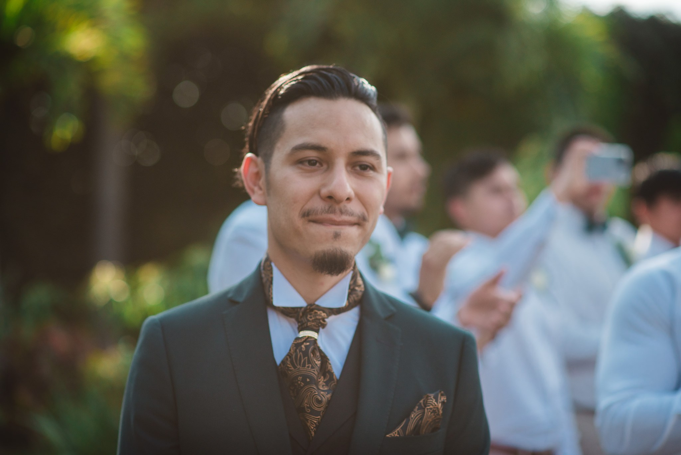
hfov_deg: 23.9
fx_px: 1608
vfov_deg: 16.1
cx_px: 340
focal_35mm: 85
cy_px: 228
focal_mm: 85
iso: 80
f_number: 2.5
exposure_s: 1/4000
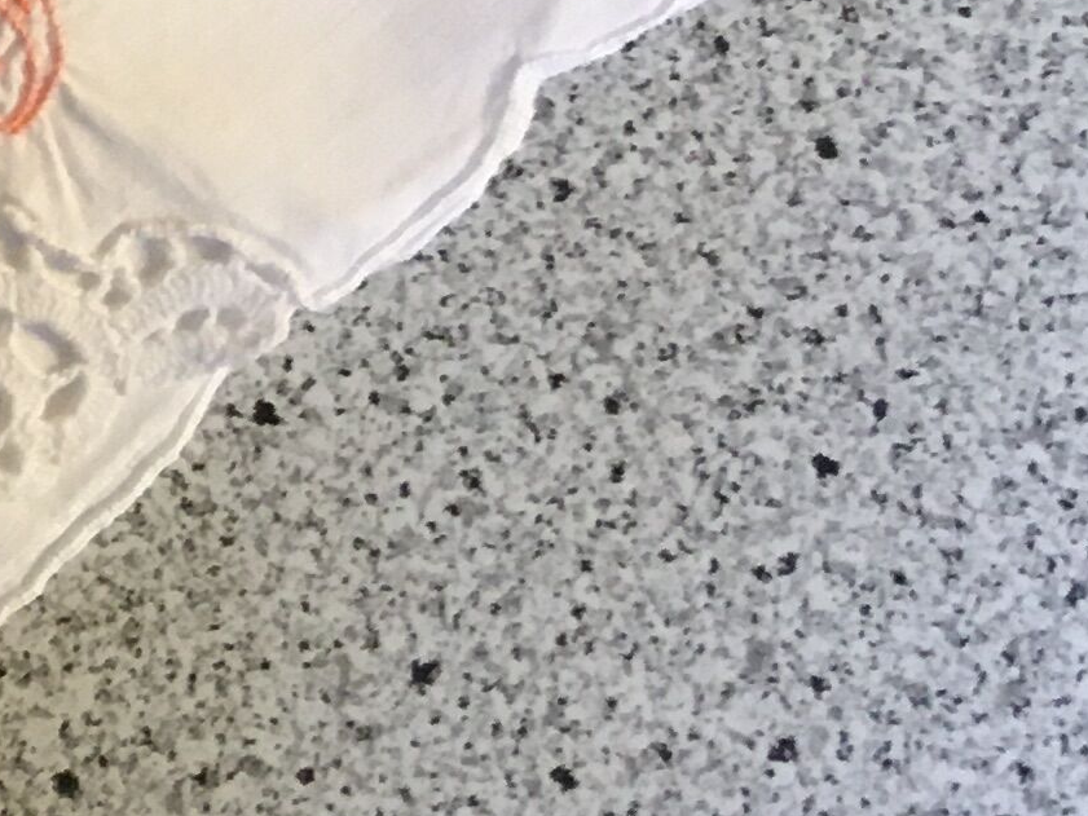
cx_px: -1235
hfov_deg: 12.2
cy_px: -940
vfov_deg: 9.8
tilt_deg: -78.0
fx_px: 4369
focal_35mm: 139
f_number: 2.2
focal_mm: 4.15
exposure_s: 1/33
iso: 125
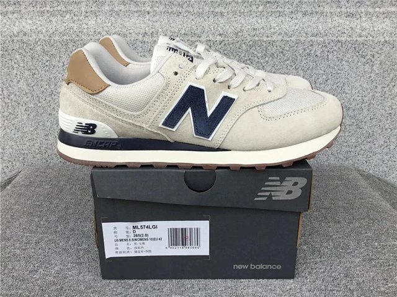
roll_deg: +0.4
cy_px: 148
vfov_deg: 45.4
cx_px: 198
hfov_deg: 58.4
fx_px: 356
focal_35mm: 31
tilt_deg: -19.1
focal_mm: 3.3
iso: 25
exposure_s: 1/233
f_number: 2.4
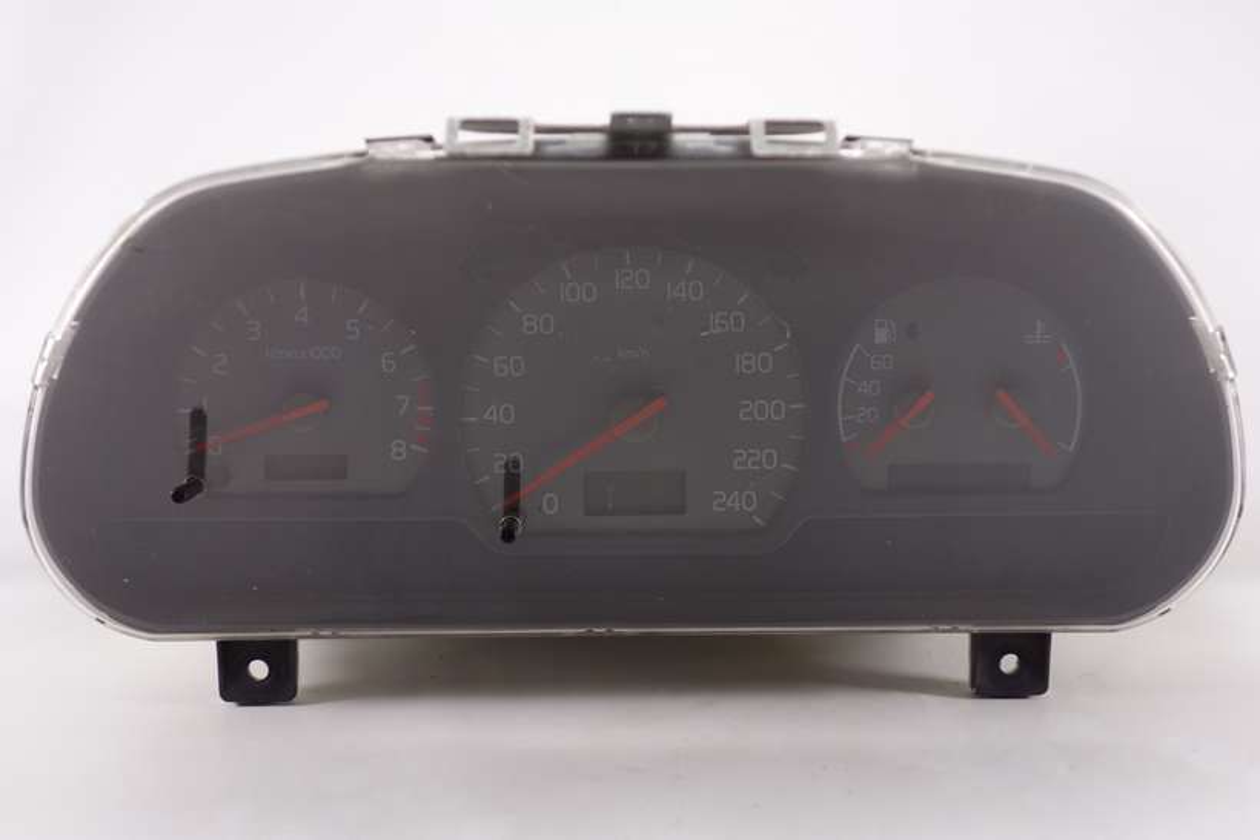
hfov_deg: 36.9
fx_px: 1890
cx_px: 630
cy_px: 420
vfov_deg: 25.1
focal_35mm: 54
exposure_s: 1/60
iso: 250
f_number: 3.5
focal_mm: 20.19
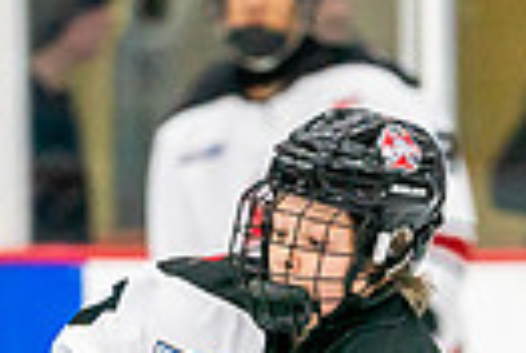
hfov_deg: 2.1
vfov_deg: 1.4
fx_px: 14674
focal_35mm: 1002
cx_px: 244
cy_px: 659
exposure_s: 1/1250
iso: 3200
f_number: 2.8
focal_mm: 200
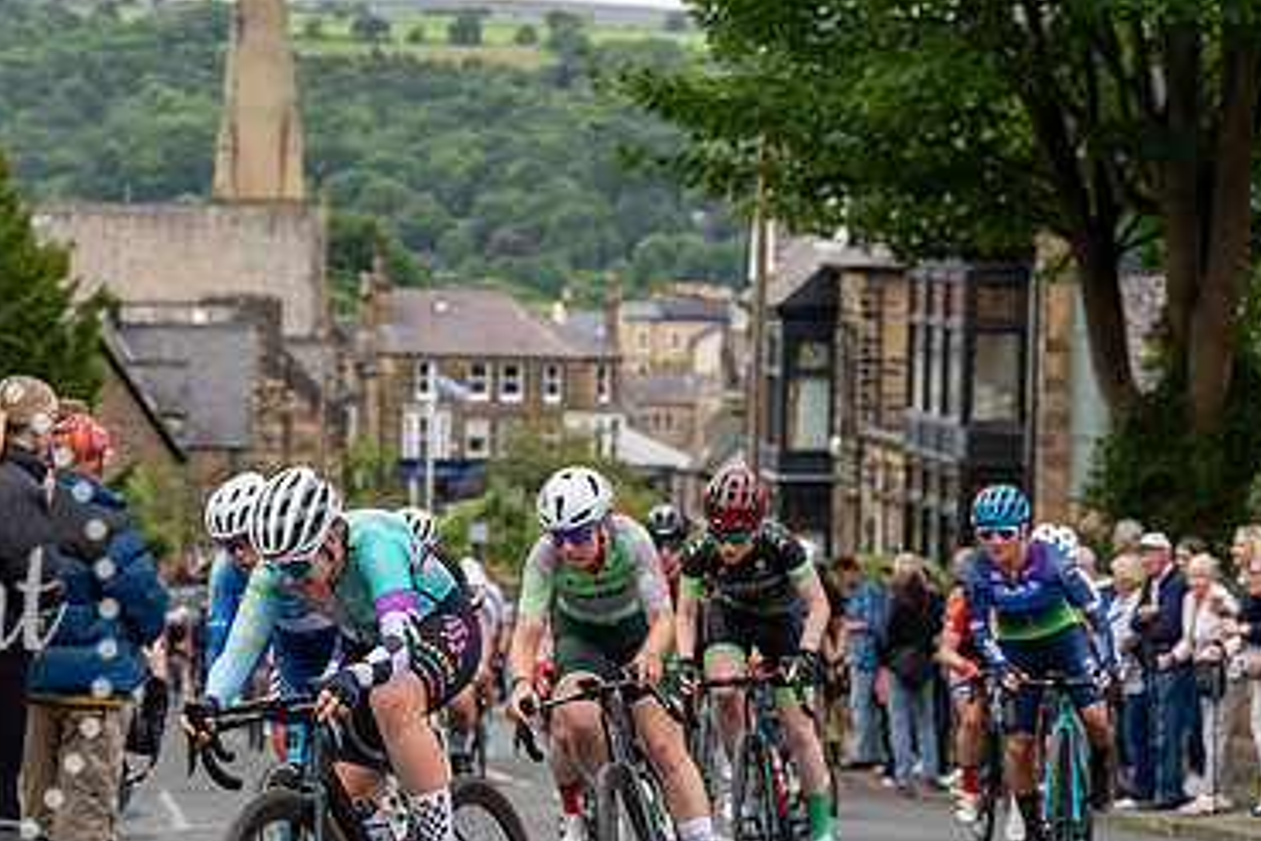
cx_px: 328
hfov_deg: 18.5
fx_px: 3853
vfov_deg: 12.5
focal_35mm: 110
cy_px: 439
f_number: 3.5
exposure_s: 1/500
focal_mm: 70
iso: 500
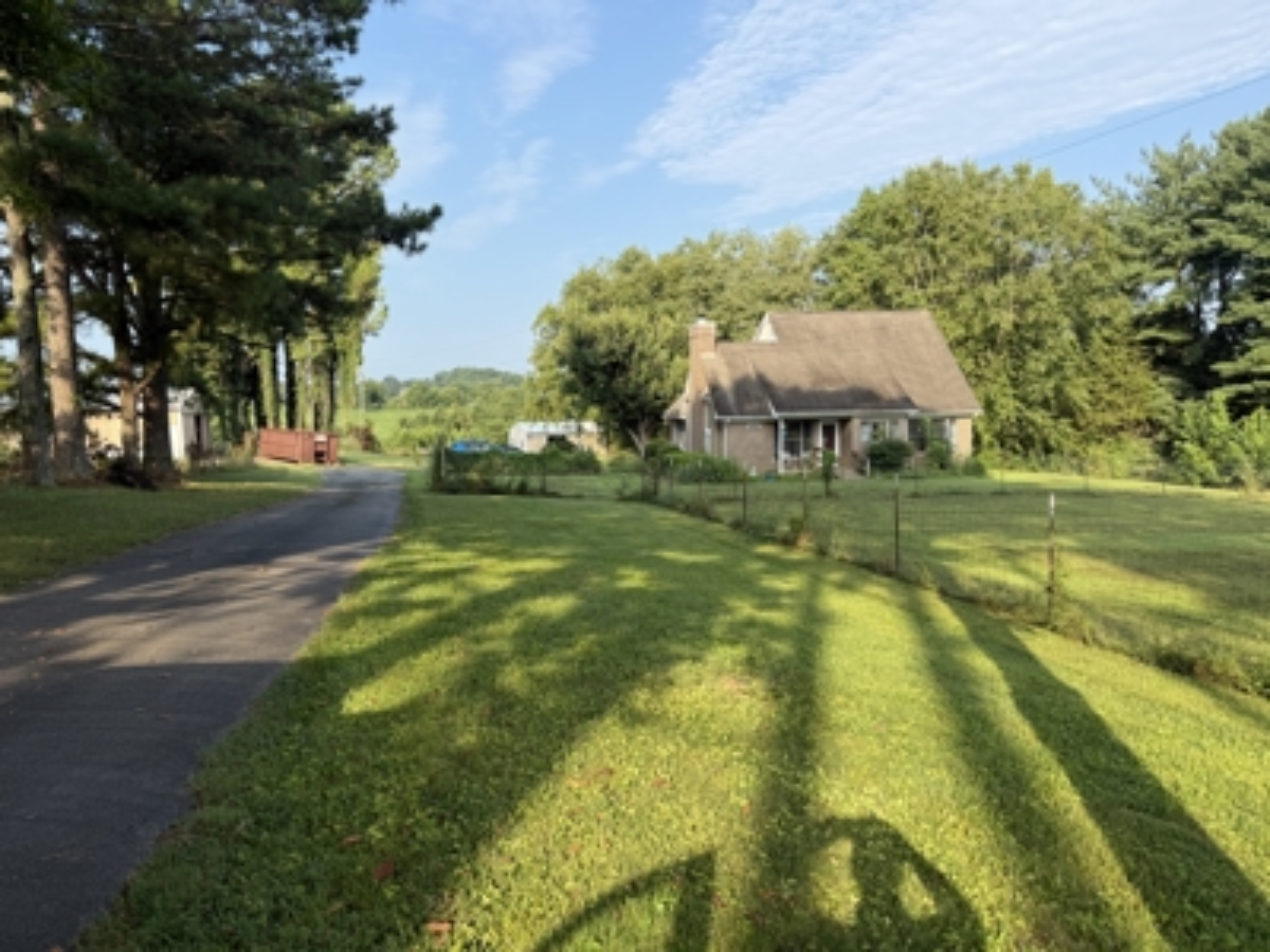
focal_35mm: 24
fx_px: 881
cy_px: 476
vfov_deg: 56.8
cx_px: 635
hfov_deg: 71.6
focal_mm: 6.76
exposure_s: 1/1437
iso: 80
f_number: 1.78
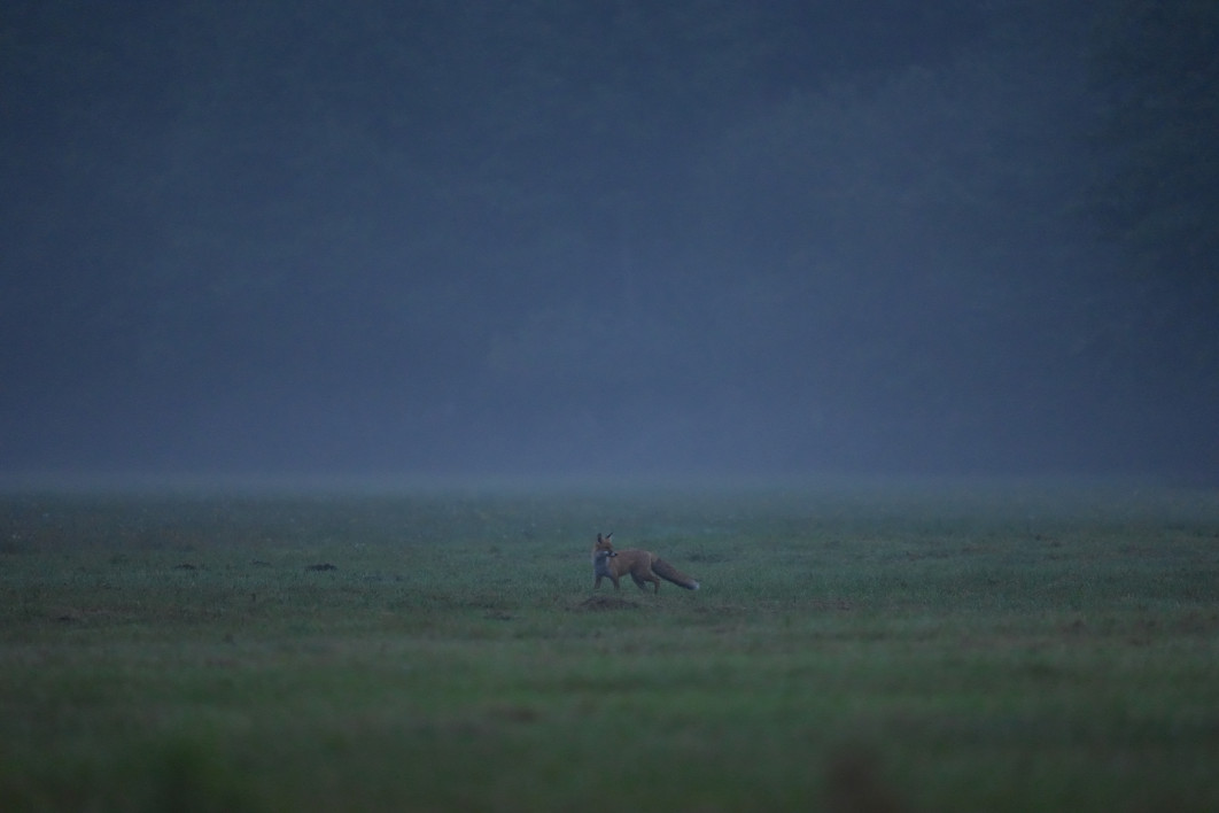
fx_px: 13543
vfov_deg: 3.4
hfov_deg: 5.2
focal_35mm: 400
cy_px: 406
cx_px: 610
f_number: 4.5
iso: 6400
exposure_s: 1/125
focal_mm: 400
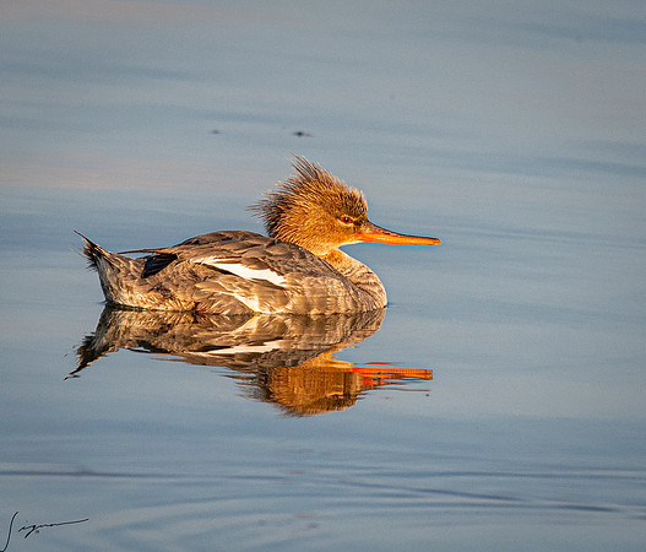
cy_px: 108
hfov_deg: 1.7
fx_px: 21496
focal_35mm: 1095
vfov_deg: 1.5
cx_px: 147
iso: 500
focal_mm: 300
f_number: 5.6
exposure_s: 1/2000
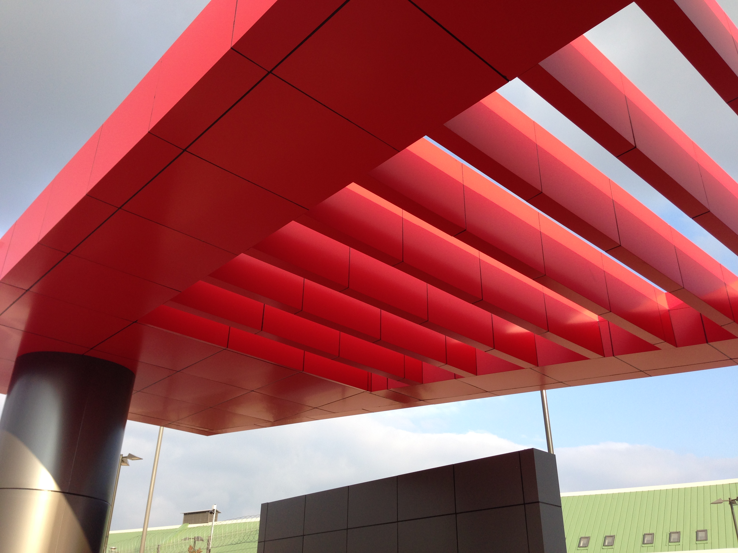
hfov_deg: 55.4
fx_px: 704
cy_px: 276
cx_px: 369
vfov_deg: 42.9
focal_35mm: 33
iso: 50
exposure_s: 1/589
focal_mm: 4.12
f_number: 2.4
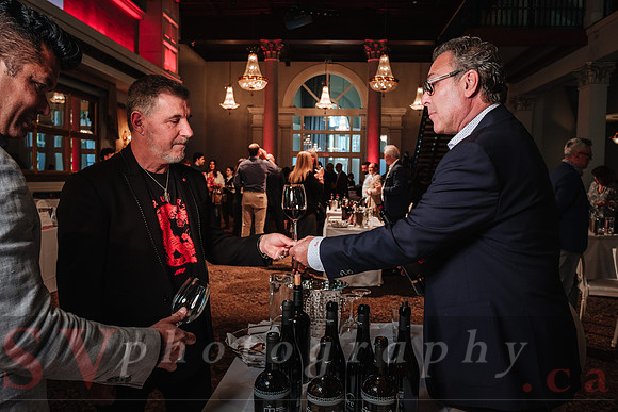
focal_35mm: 28
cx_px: 320
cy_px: 206
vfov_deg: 46.9
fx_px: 475
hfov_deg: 66.0
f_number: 4
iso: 800
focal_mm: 17.4
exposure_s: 1/60
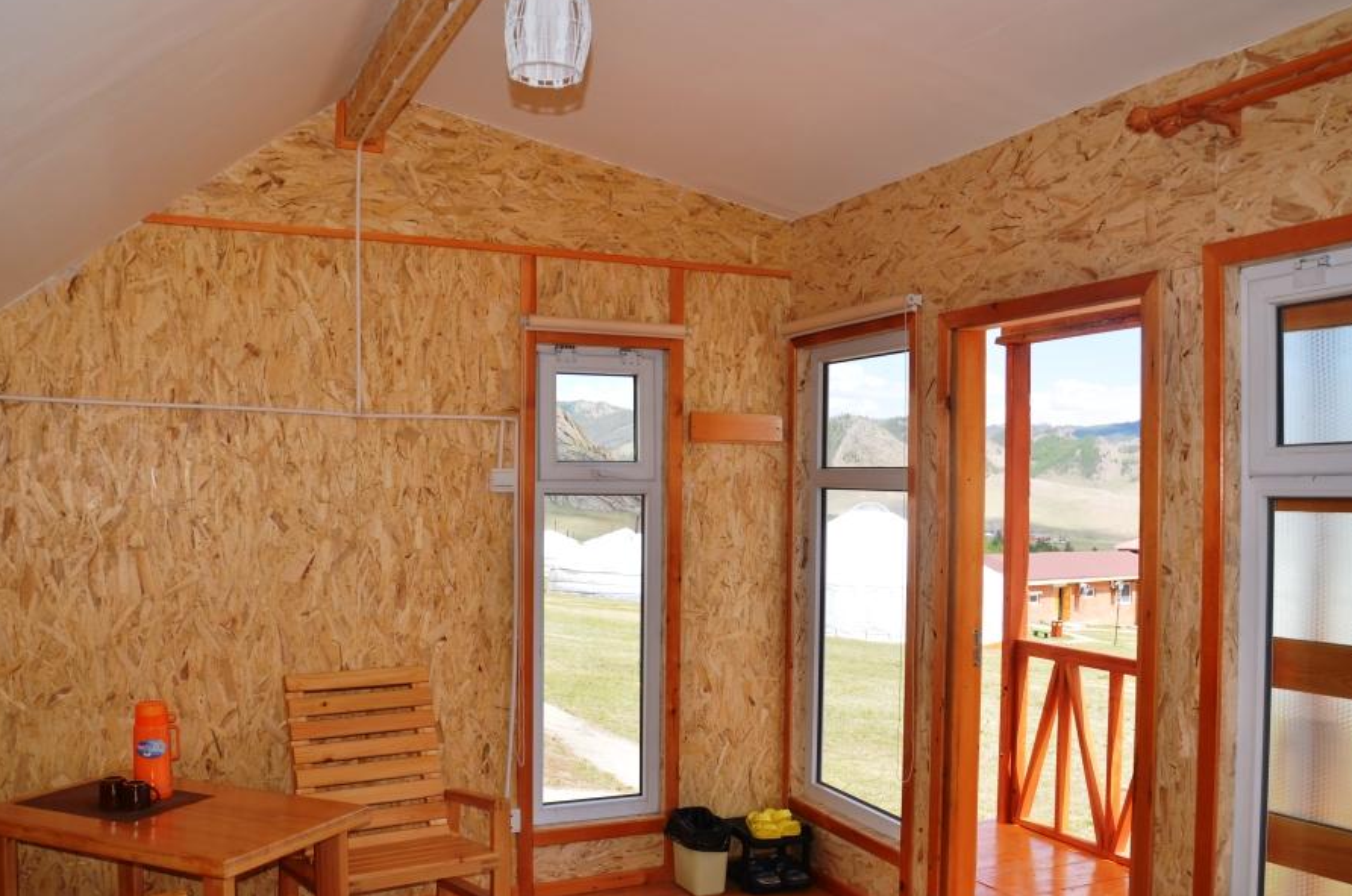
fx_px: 1162
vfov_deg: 42.1
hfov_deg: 60.4
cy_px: 493
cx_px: 671
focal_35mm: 31
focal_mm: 18
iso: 100
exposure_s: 1/250
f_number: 5.6
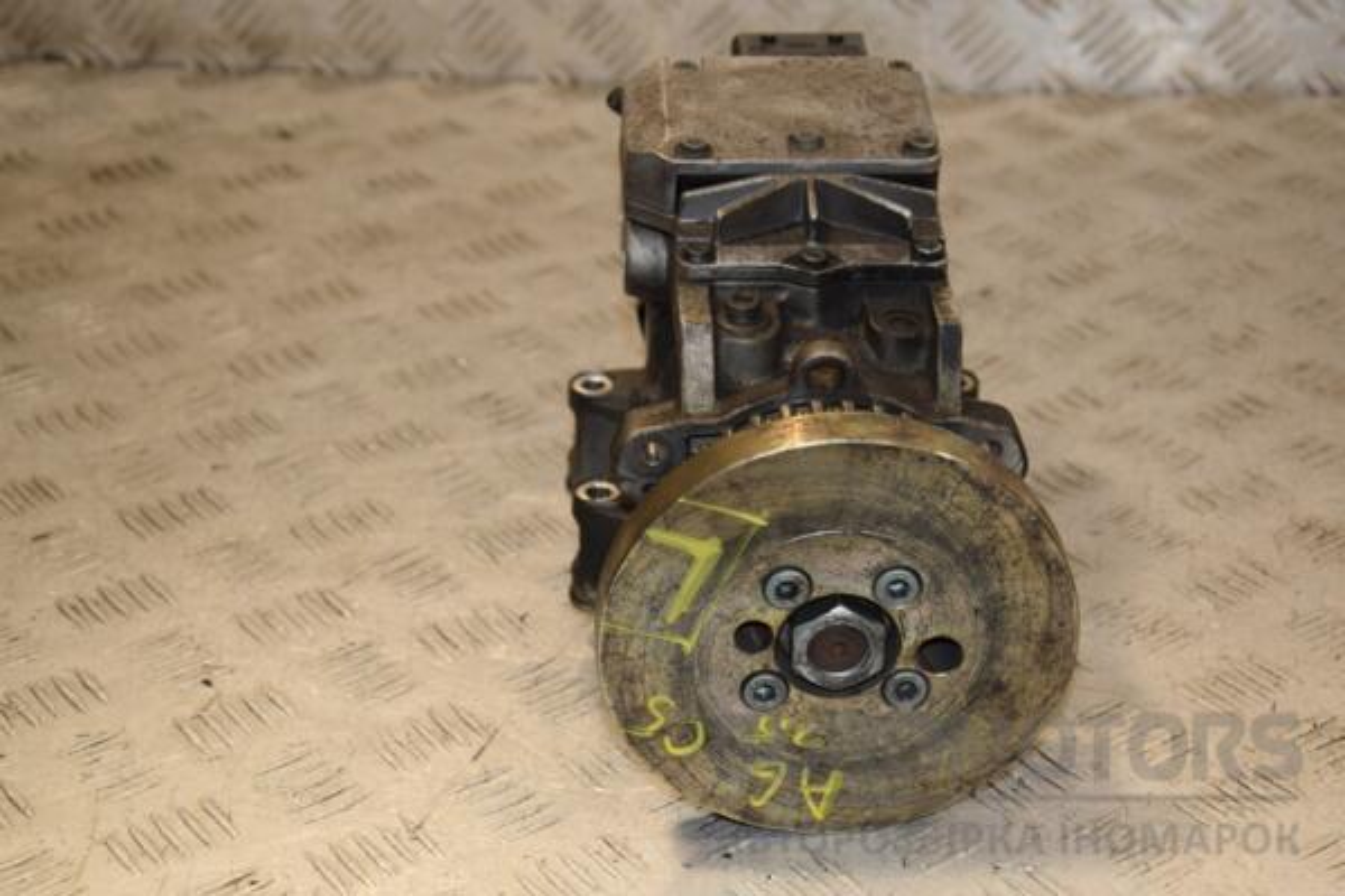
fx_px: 2802
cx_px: 672
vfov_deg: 18.2
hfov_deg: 27.0
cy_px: 448
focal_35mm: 75
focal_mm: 50
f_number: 6.3
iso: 800
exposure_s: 1/200
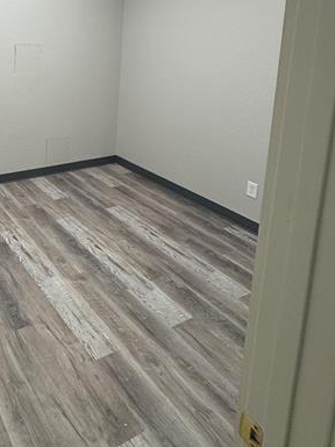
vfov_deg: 57.8
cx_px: 7
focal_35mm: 28
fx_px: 361
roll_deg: -0.1
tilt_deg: -8.6
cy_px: 78
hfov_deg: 43.3
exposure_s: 1/120
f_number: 2.2
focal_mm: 2.22
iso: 100
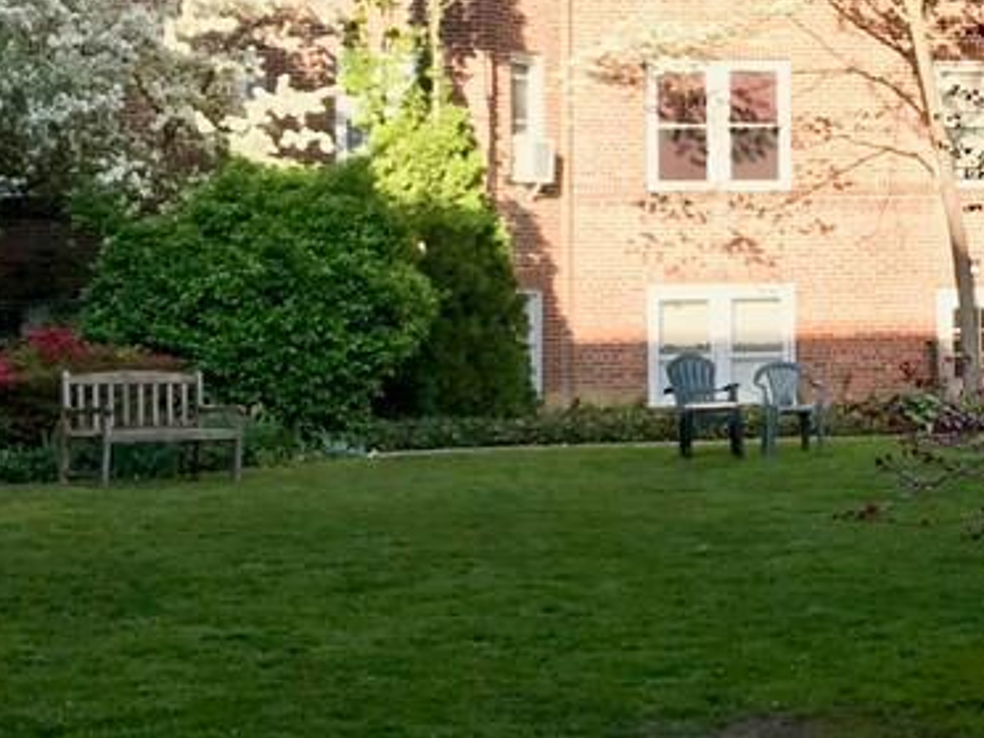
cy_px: 151
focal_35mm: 77
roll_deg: +1.0
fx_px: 2189
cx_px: 918
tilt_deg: +4.7
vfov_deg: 19.0
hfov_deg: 24.5
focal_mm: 3.99
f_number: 1.8
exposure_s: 1/517
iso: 20
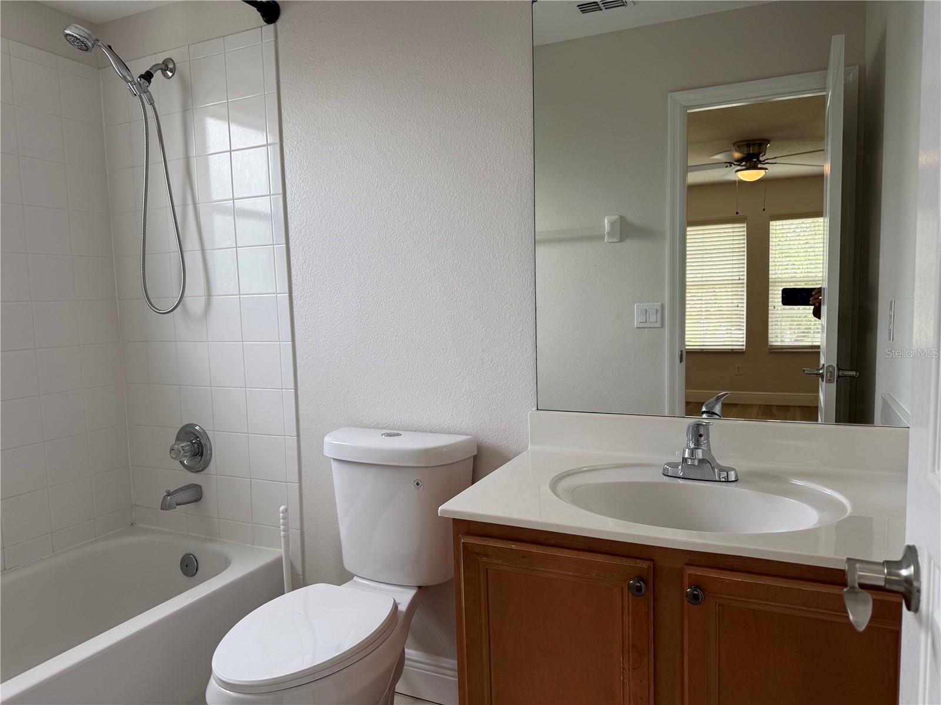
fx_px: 652
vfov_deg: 56.8
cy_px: 352
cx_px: 470
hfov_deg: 71.6
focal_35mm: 24
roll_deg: +1.2
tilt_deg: -5.4
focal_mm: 6.76
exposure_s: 1/148
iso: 64
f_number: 1.78
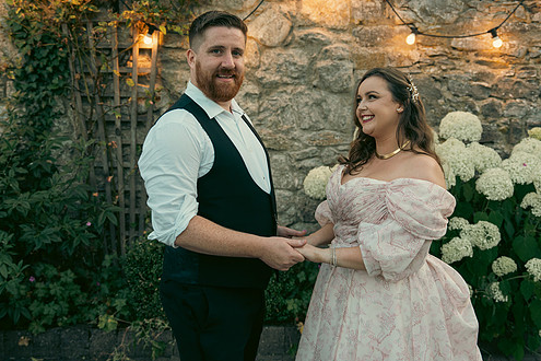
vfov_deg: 32.6
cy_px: 169
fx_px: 616
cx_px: 307
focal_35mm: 41
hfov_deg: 47.3
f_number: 3.2
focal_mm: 35
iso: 250
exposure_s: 1/160
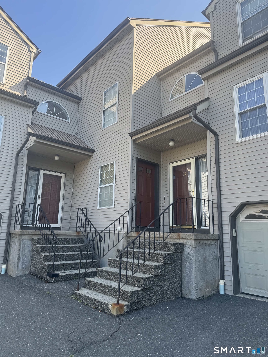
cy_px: 178
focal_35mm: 24
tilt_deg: +11.4
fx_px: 248
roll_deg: -0.7
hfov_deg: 56.8
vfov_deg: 71.6
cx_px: 134
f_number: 1.78
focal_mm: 6.76
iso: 80
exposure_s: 1/842
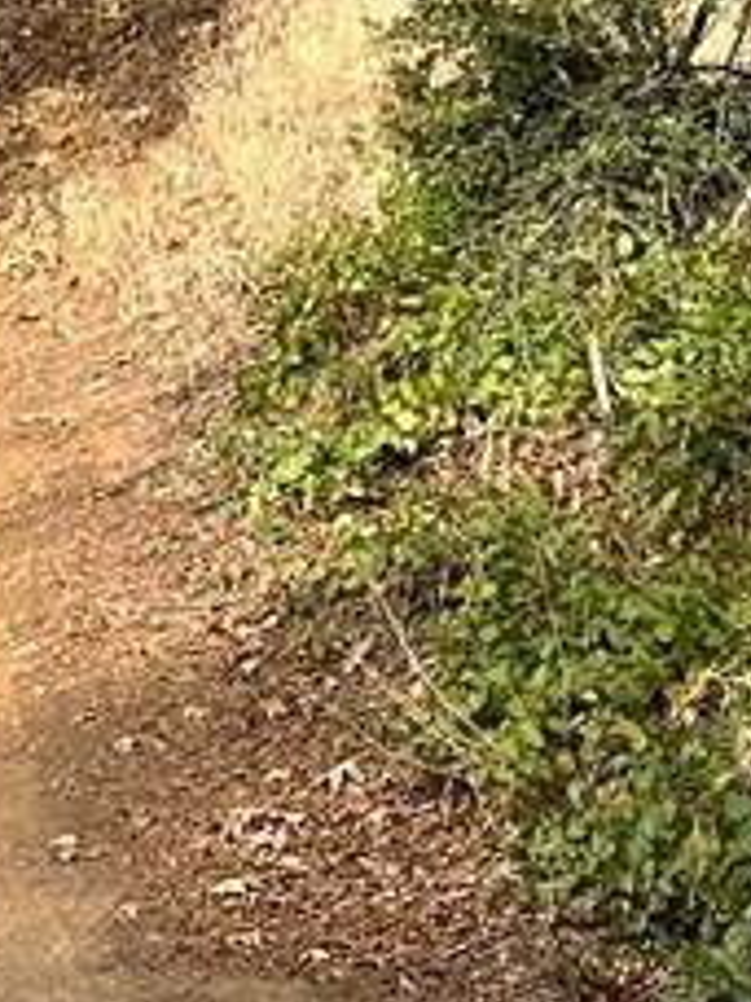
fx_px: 4570
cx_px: -477
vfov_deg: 11.8
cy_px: -650
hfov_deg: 9.1
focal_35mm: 158
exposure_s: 1/2028
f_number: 1.78
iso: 80
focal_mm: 6.86
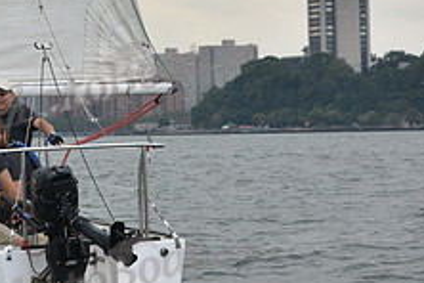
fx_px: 2155
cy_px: 9
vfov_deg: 7.5
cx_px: -111
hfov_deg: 11.0
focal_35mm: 183
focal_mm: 70
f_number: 5.6
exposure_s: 1/1250
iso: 320
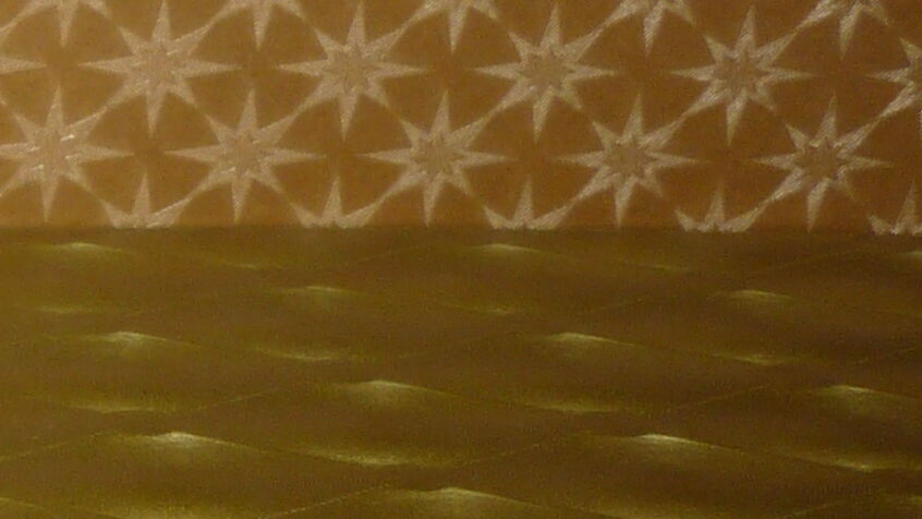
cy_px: 846
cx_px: -811
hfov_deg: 12.5
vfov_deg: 7.6
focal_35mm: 155
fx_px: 3790
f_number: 2.8
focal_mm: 5.5
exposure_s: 1/30
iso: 100
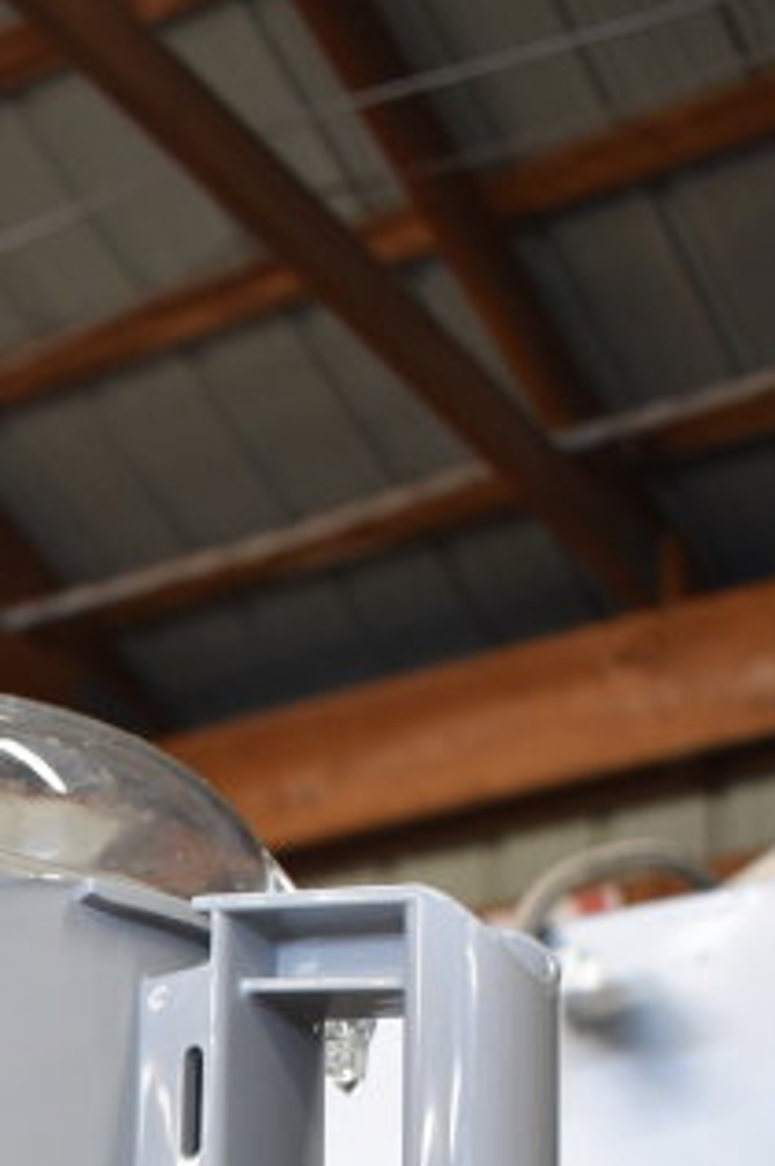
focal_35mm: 87
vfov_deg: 20.8
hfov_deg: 15.0
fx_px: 2815
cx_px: -232
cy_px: 1611
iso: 450
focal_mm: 20
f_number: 3.5
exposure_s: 1/30
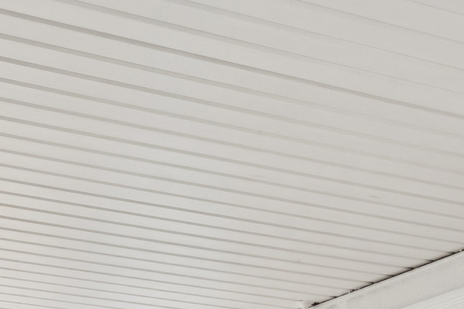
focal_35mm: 99
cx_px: -41
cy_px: 639
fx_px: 1280
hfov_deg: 19.7
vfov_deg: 12.1
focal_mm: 21.5
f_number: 8
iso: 200
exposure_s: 1/2
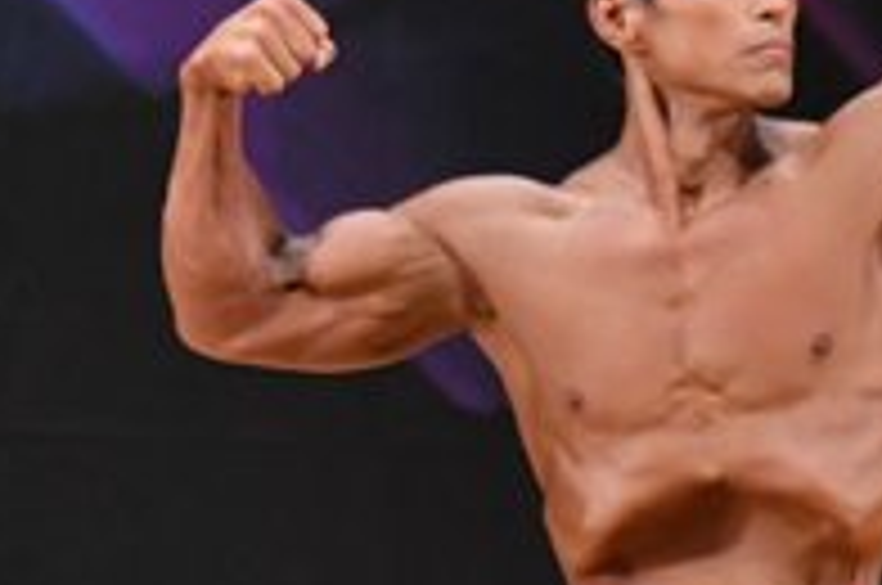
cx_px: 1141
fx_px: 24704
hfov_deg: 2.0
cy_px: 734
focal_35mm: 1010
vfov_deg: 1.4
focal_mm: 170
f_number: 5.6
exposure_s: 1/400
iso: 3200
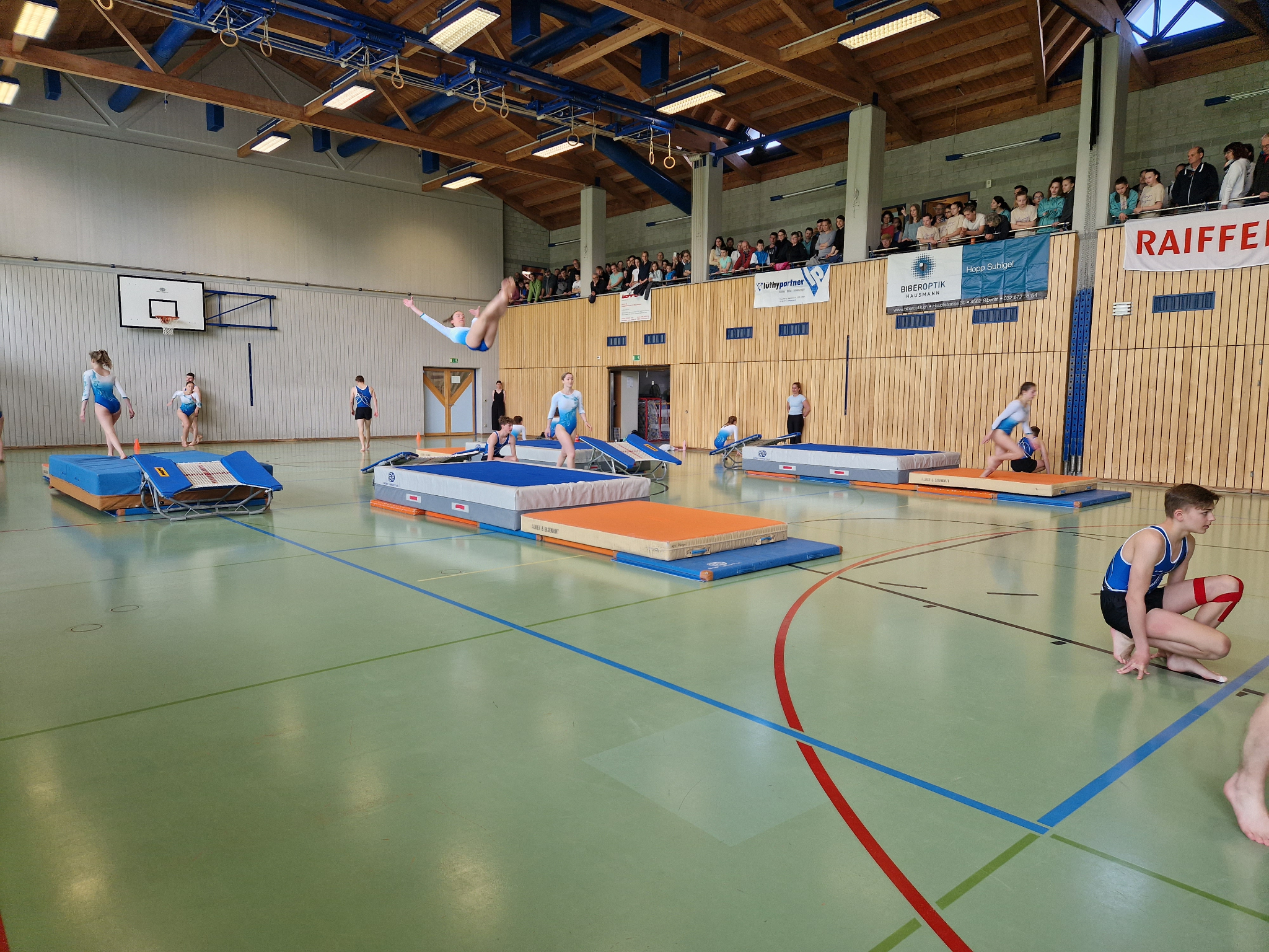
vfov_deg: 58.9
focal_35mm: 23
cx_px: 634
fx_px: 843
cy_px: 476
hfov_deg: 73.9
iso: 80
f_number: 1.8
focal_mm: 5.4
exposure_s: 1/100
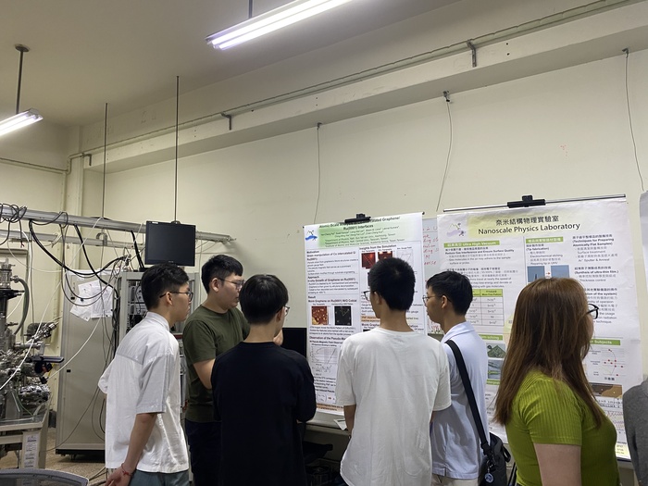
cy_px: 243
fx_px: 487
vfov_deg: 53.1
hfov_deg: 67.3
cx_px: 324
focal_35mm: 26
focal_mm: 4.25
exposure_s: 1/60
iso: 200
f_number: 1.8
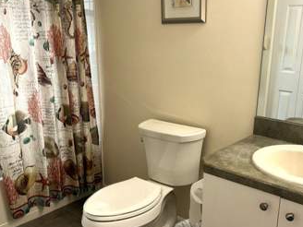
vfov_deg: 37.7
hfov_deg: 48.8
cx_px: 176
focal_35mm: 38
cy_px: 126
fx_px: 333
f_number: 1.5
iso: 40
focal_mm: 5.7
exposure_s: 1/120
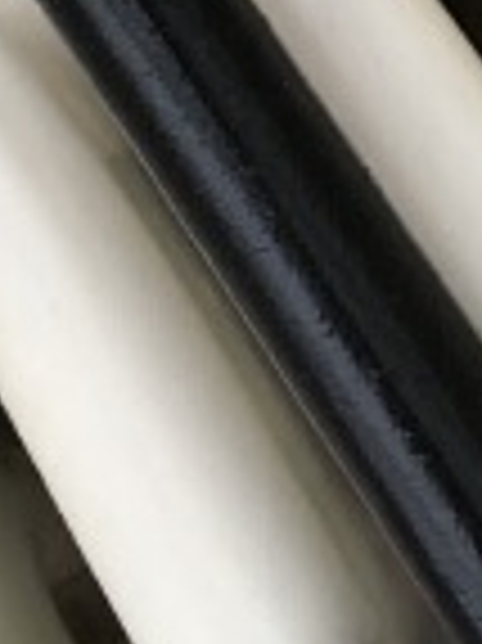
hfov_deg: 18.2
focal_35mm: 81
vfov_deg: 22.5
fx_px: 1506
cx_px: 270
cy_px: -99
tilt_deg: -70.4
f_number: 2.2
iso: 200
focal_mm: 4.15
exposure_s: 1/33
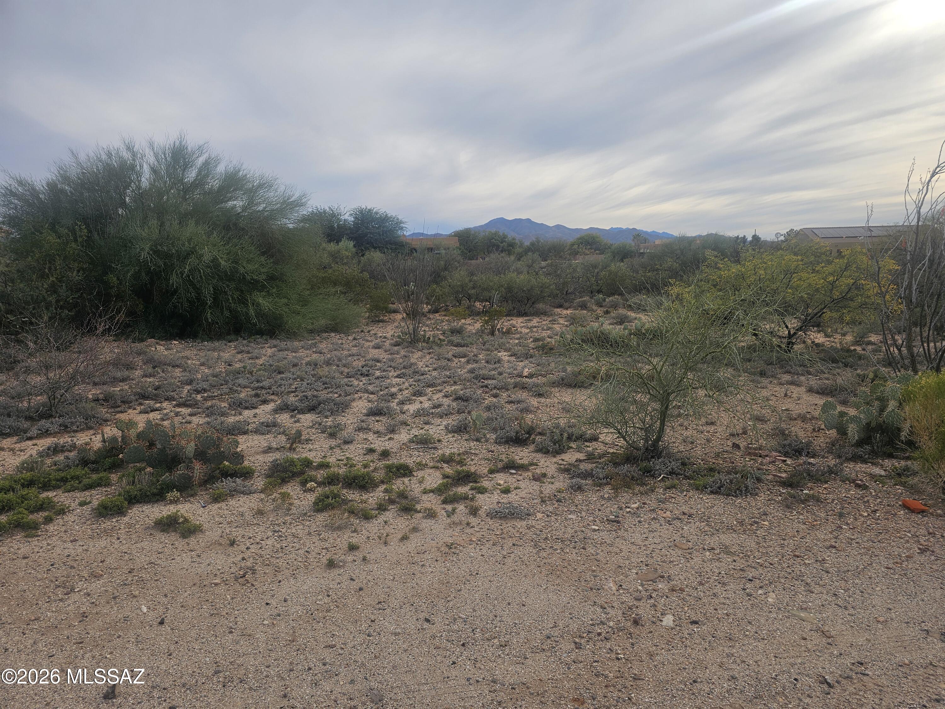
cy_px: 354
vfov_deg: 58.9
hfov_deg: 73.9
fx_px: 628
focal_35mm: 23
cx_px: 472
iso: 10
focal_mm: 6.3
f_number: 1.7
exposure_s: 1/572
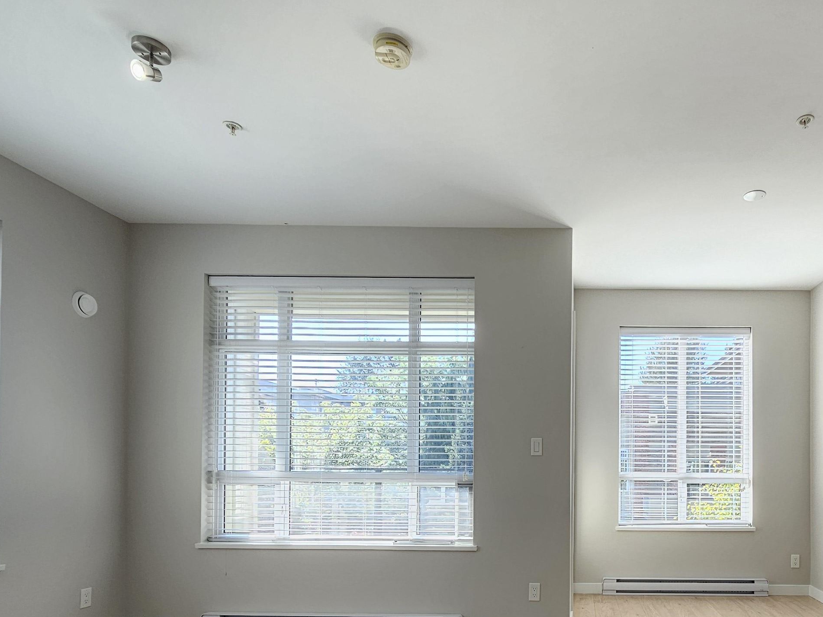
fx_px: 499
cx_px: 572
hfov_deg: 75.6
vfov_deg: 60.3
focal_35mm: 21
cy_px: 456
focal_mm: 2.2
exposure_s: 1/120
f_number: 2.2
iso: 64
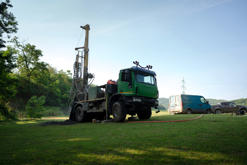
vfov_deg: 37.9
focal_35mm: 35
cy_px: 82
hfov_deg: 54.4
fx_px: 240
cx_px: 124
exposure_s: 1/1000
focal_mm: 35
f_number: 1.8
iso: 50
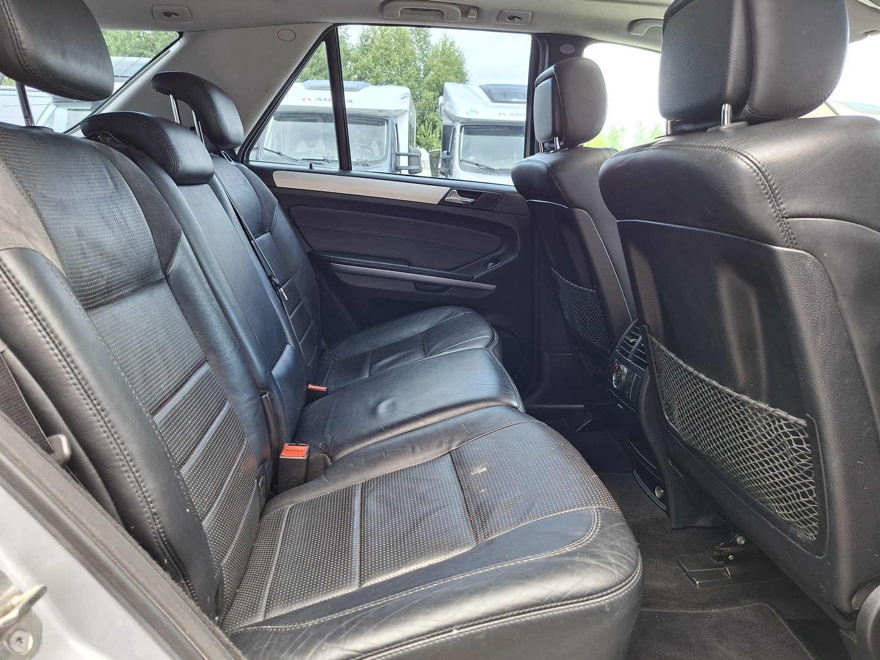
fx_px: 585
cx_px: 440
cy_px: 330
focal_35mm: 23
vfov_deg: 58.9
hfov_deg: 73.9
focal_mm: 5.54
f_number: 1.8
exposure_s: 1/100
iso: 160
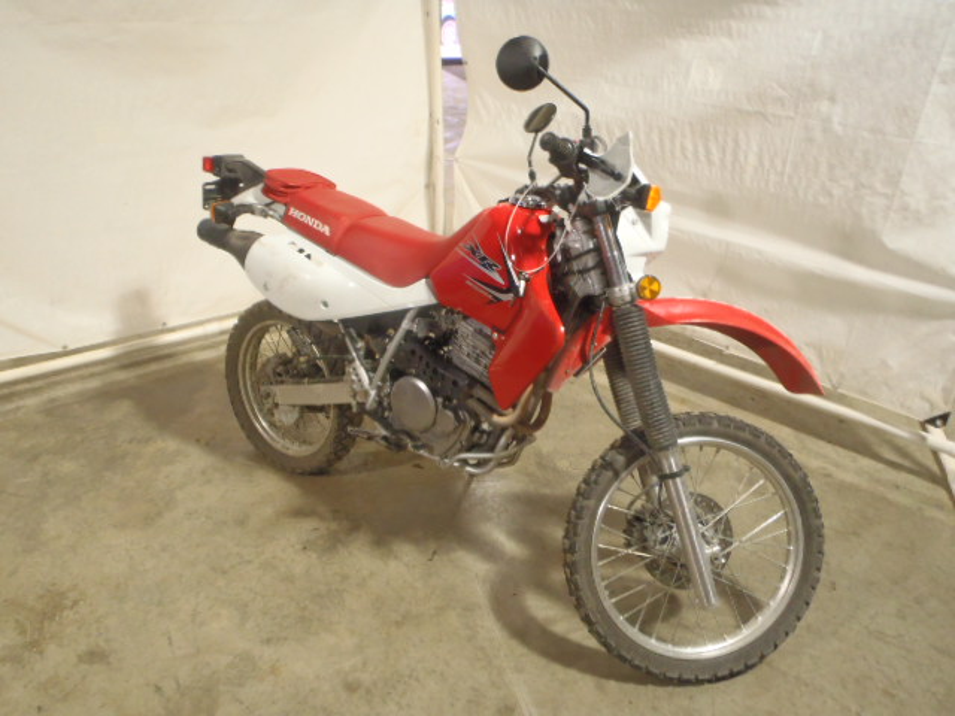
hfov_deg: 63.4
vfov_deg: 49.7
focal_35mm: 28
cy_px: 358
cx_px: 478
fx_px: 772
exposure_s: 1/10
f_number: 3.5
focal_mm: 5
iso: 200
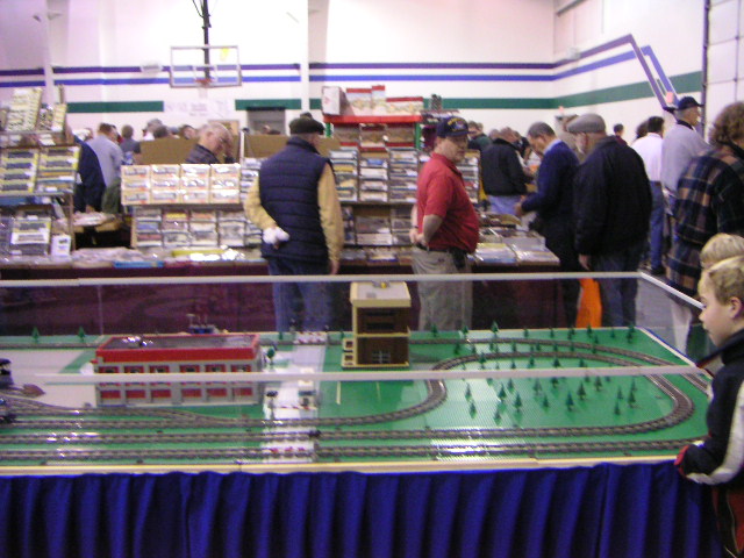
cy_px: 279
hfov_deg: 46.8
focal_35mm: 40
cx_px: 372
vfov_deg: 36.0
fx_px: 860
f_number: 2.9
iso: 400
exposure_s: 1/20
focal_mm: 5.3
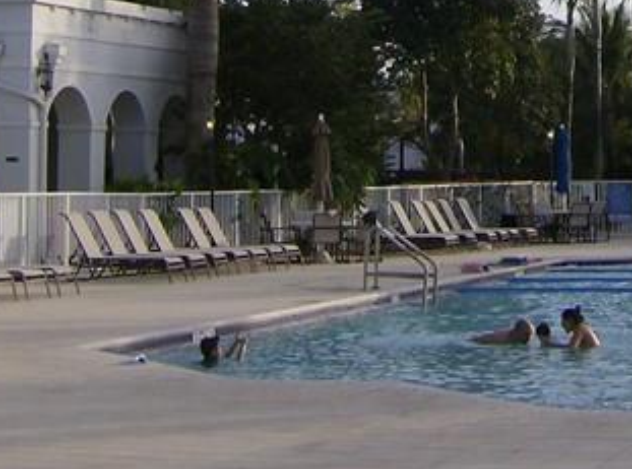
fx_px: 2165
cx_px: 627
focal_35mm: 119
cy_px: -273
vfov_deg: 11.7
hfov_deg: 16.3
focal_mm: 6
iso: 100
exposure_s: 1/446
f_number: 4.7
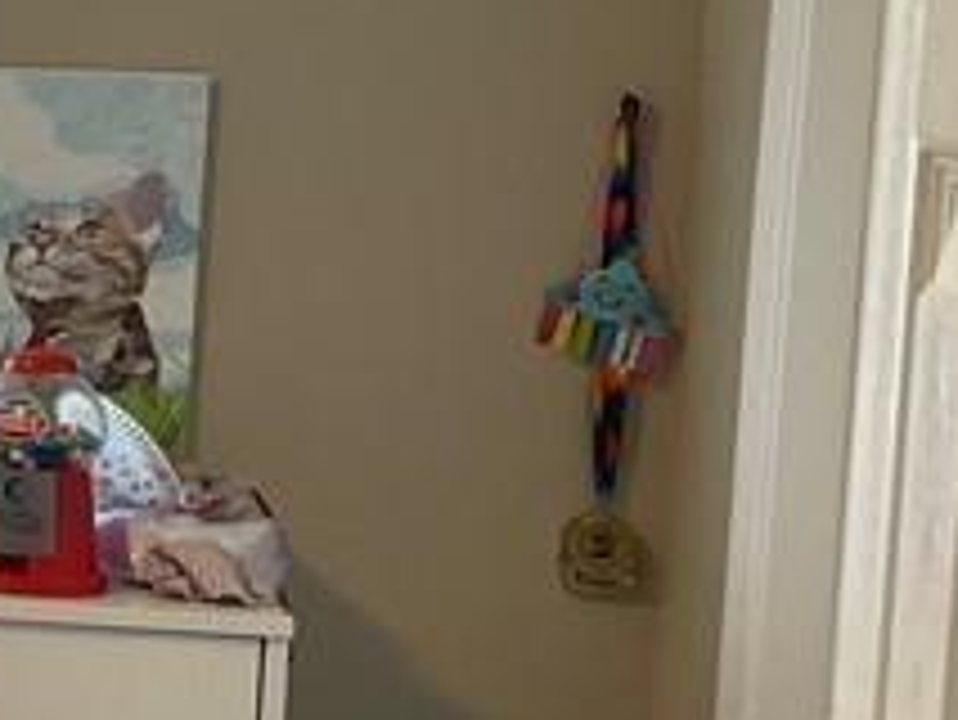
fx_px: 3461
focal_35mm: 125
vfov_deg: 11.9
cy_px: 266
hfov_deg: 12.8
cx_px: -1219
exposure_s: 1/60
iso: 64
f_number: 1.6
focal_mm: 4.2
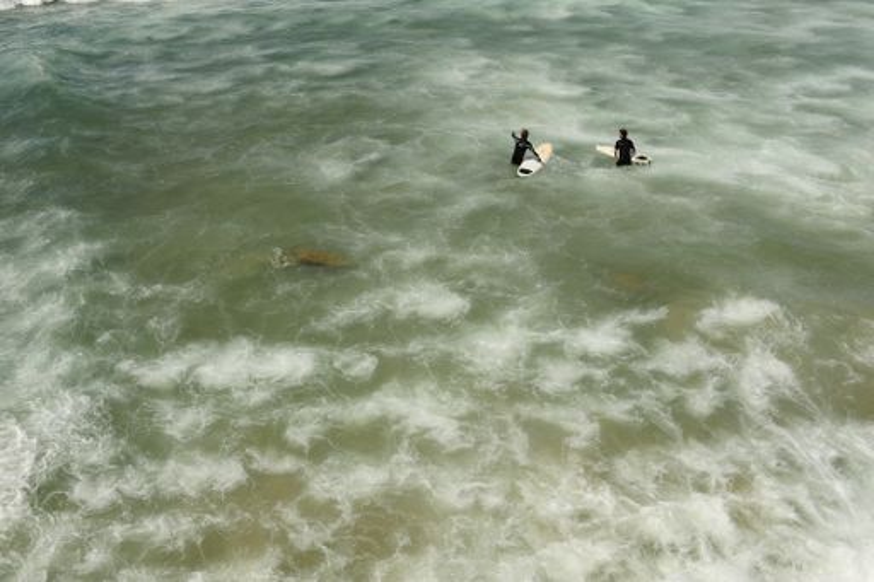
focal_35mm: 35
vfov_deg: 37.8
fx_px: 849
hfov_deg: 54.4
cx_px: 437
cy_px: 291
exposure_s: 1/640
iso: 200
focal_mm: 35
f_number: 10
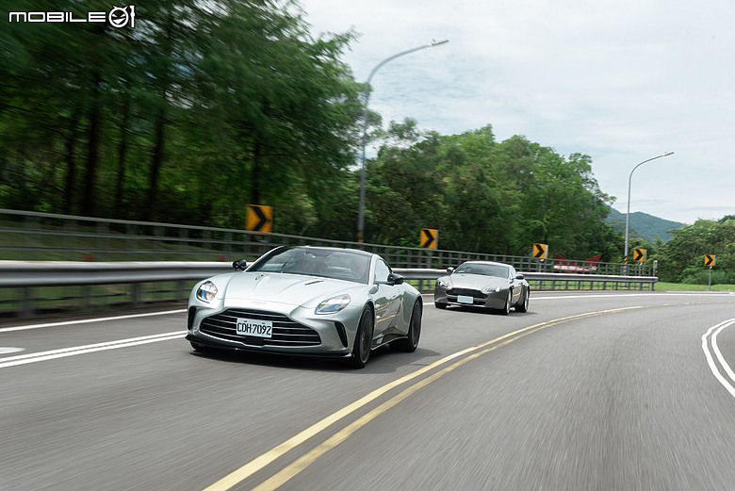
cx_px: 368
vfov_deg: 26.0
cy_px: 246
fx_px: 1062
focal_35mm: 52
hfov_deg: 38.2
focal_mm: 52
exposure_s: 1/30
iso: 100
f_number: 5.6
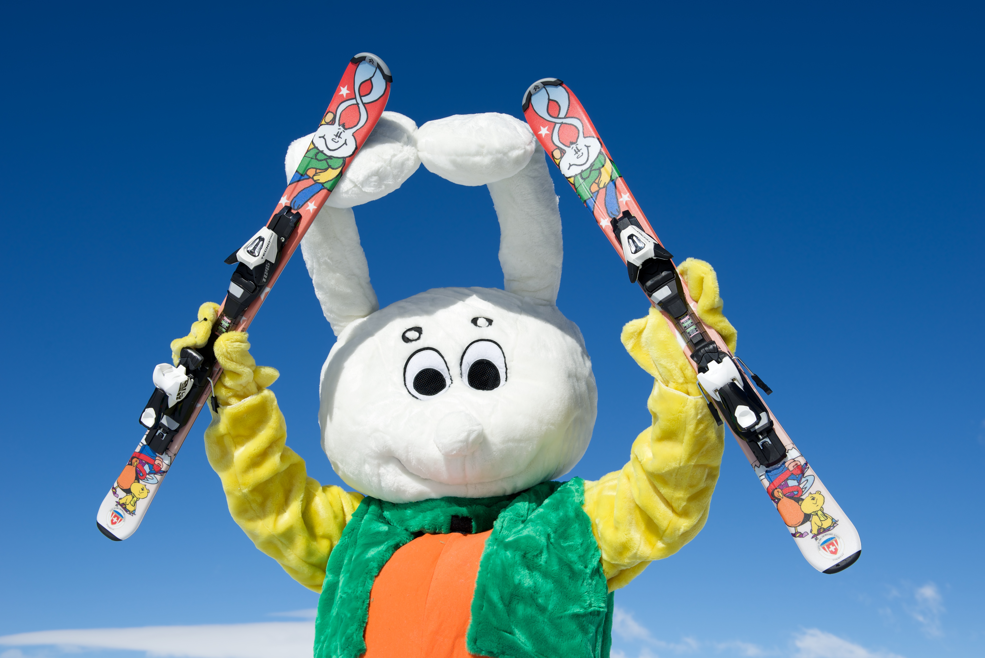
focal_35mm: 42
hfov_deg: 46.4
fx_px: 1150
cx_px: 492
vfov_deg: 31.9
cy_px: 329
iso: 100
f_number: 8
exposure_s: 1/500
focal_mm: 42
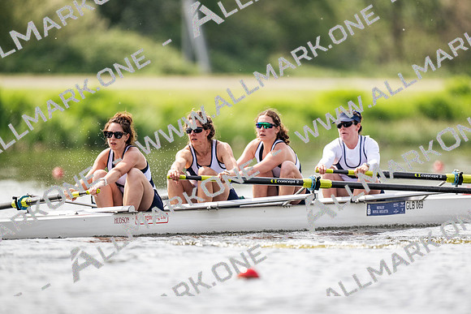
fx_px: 7851
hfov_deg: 3.4
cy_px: 157
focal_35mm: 600
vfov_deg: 2.3
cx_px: 236
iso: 500
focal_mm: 600
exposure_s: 1/2500
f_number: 4
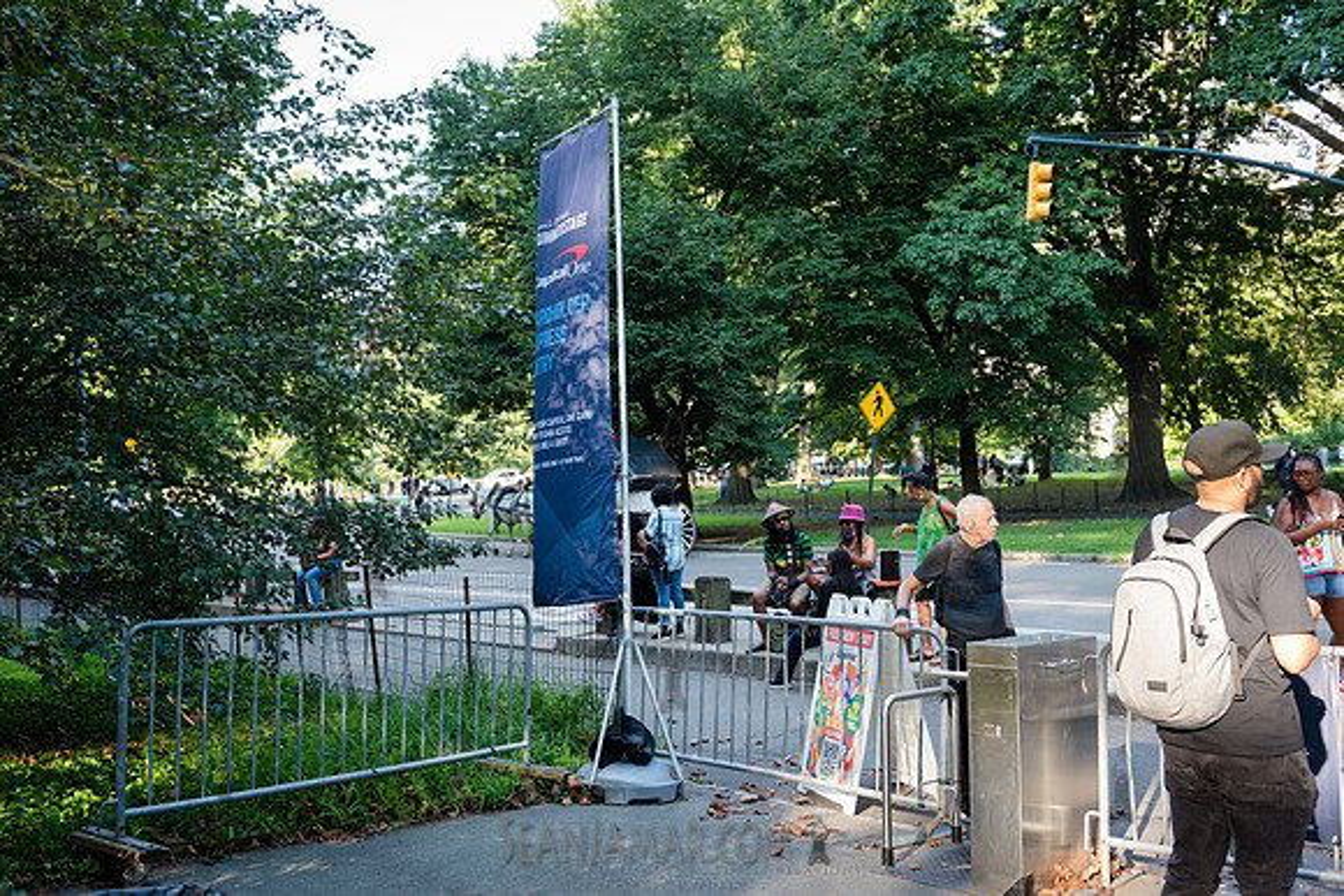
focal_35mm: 33
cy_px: 448
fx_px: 1237
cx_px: 659
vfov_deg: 39.8
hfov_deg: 57.0
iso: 500
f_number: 4.5
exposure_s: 1/160
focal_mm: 32
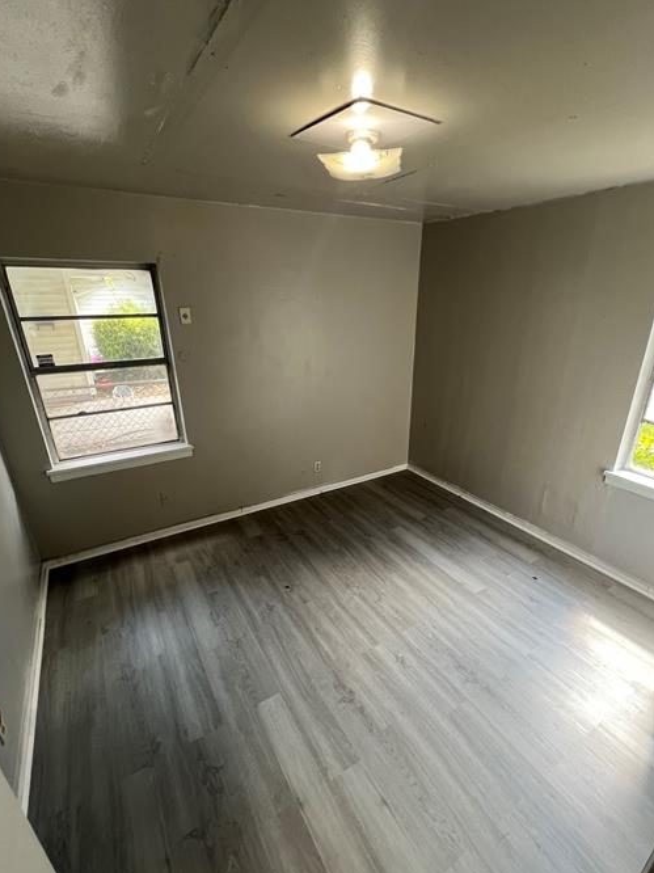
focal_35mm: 15
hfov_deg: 81.6
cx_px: 343
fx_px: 378
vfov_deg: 98.1
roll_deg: -1.0
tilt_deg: -22.4
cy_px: 460
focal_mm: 1.57
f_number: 1.8
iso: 125
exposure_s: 1/60
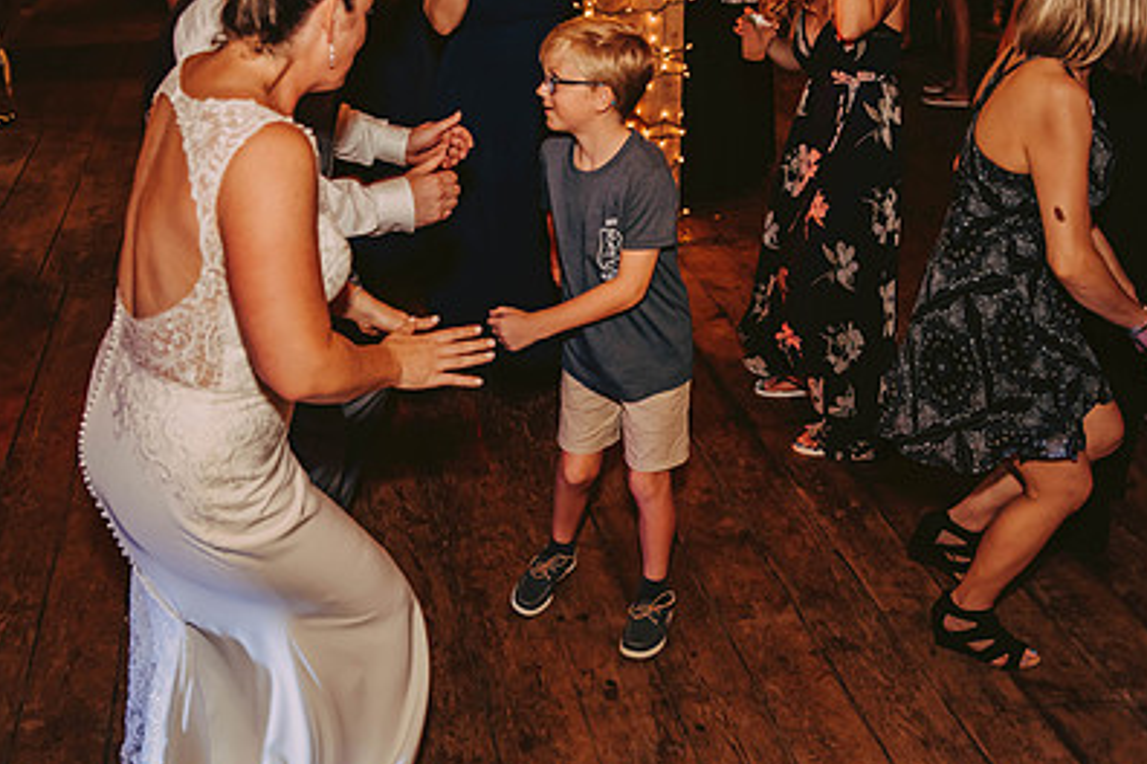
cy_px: 302
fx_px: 1306
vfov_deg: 32.5
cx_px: 559
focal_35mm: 41
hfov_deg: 47.4
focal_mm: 28
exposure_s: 1/125
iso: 1600
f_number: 2.8
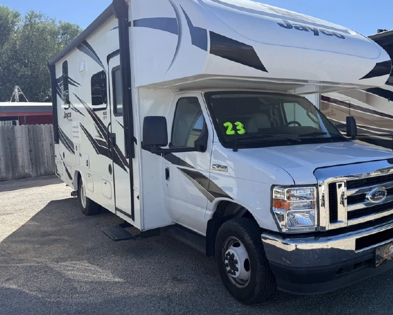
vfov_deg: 48.5
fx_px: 349
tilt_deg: -4.1
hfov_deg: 57.9
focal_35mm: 30
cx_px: 249
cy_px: 145
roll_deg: +2.7
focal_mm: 6.76
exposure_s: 1/3145
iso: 100
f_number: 1.78
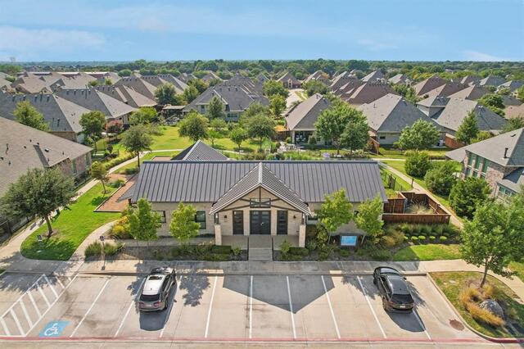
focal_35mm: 22
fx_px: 320
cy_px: 174
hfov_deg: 78.6
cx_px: 262
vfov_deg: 57.2
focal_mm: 8.4
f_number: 2.8
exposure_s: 1/5000
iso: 210
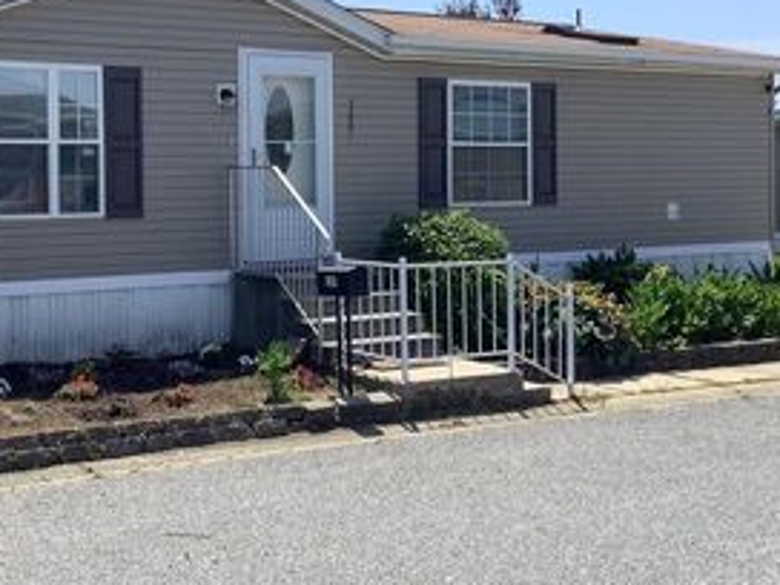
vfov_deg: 25.5
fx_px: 1284
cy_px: 202
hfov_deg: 33.7
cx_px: 330
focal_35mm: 57
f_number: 2.4
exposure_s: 1/1631
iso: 25
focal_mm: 3.3
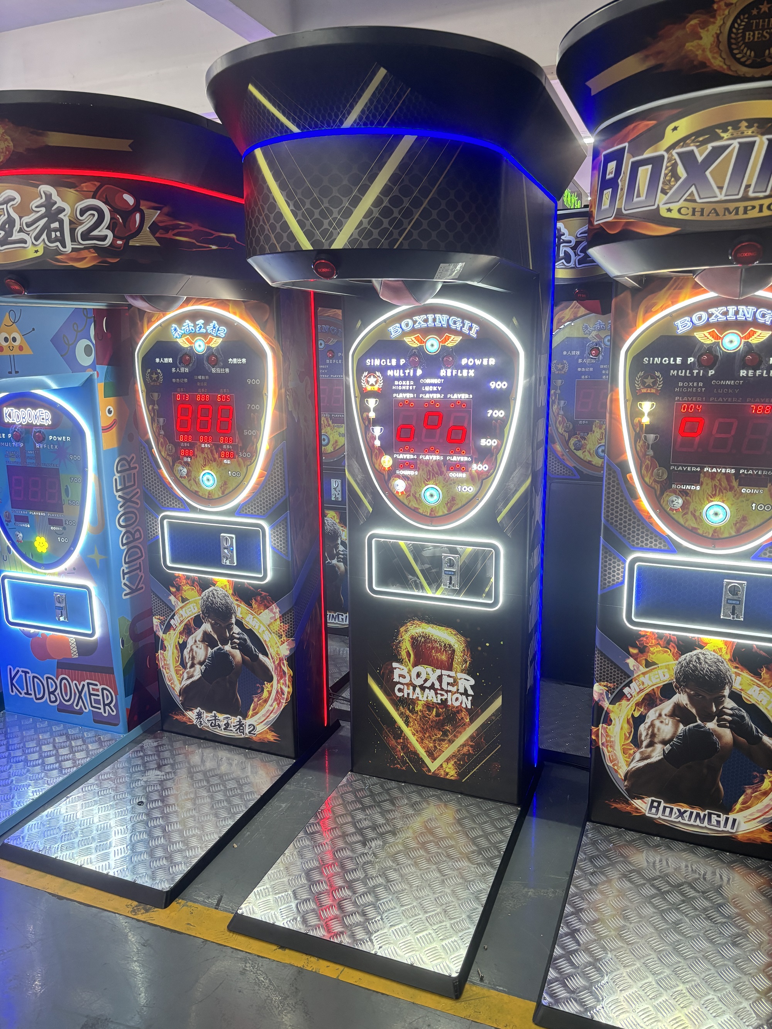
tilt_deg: -12.5
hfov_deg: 53.1
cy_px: 514
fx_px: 773
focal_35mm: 26
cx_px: 386
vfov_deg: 67.3
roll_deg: -0.7
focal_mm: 5.96
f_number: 1.6
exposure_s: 1/42
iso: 250
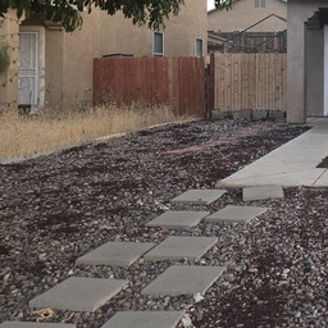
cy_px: 68
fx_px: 568
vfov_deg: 31.4
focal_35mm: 53
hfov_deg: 27.9
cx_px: 400
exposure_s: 1/60
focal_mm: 5.4
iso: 32
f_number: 1.8
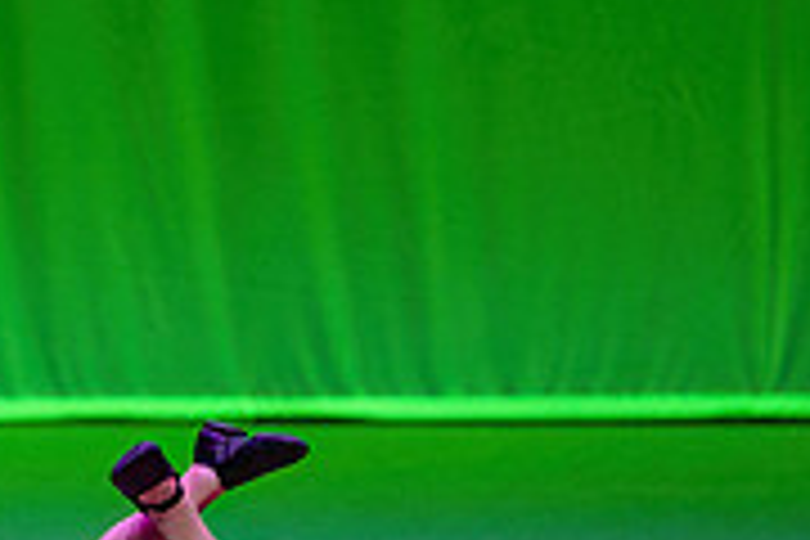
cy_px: 174
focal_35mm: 556
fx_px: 12509
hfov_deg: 3.7
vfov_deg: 2.5
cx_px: -118
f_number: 2.8
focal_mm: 135
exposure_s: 1/400
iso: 1250
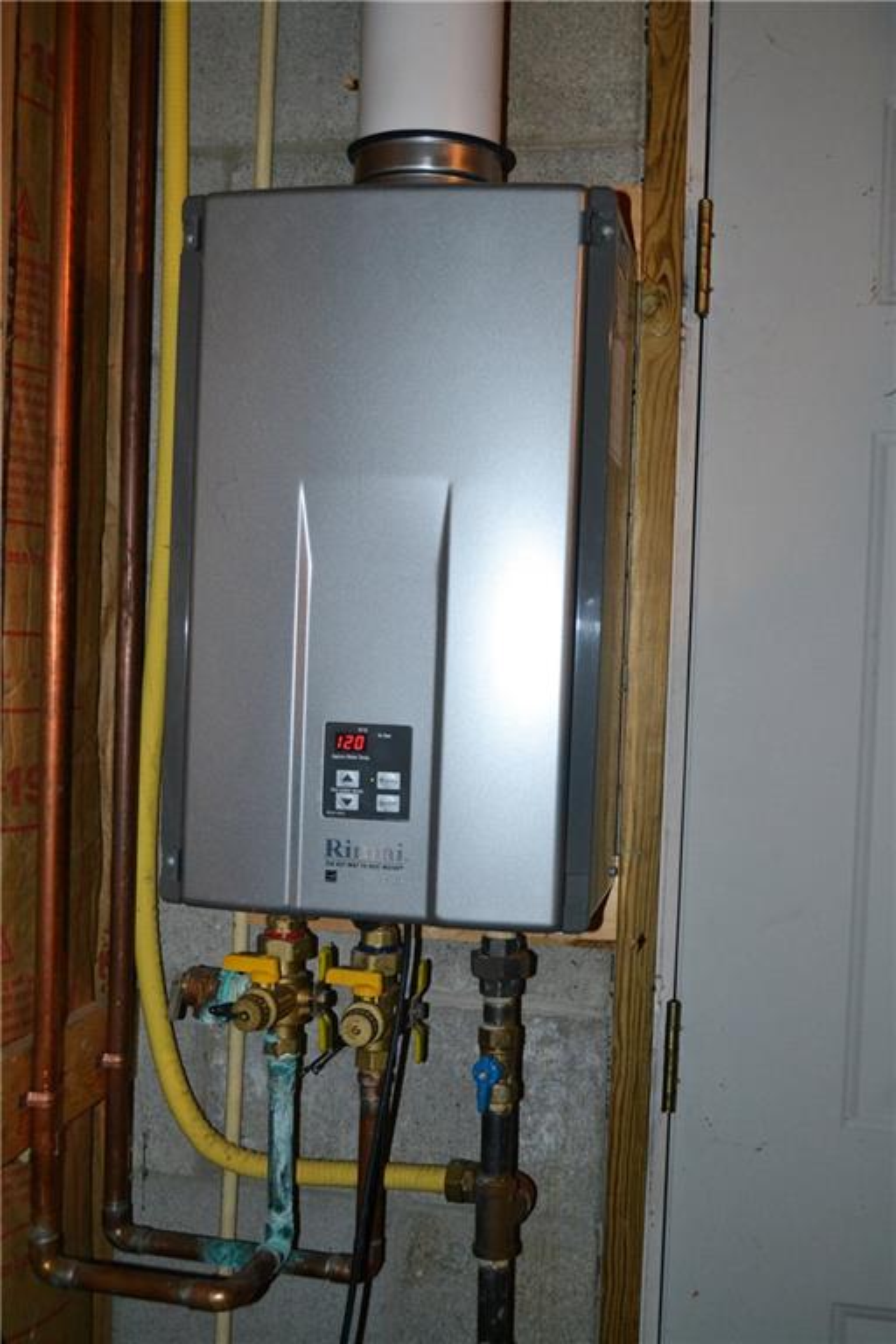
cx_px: 448
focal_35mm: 39
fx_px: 1456
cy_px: 672
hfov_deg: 34.2
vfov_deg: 49.6
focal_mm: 26
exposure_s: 1/60
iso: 1600
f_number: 4.2
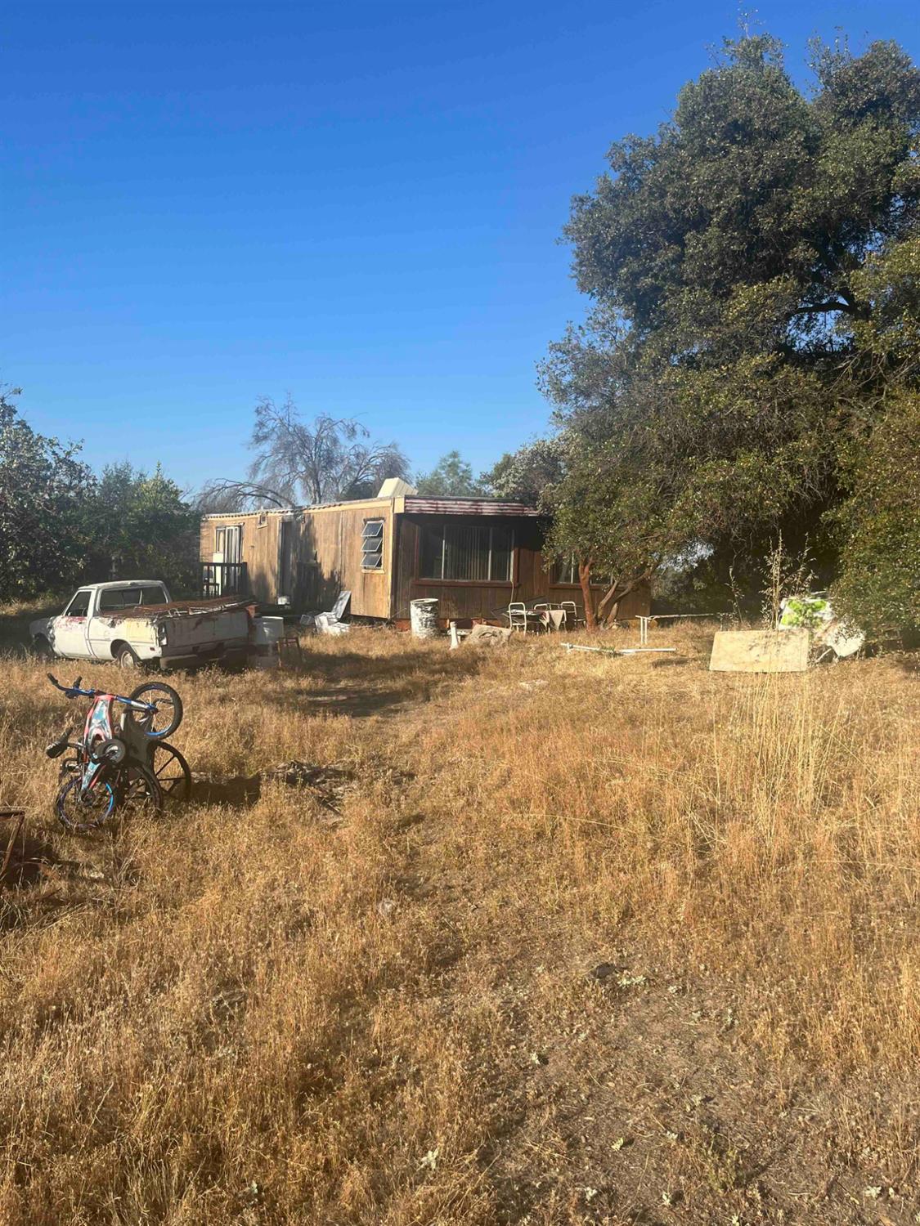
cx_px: 460
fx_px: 921
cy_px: 613
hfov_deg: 53.1
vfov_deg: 67.3
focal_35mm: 26
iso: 50
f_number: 1.6
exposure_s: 1/2632
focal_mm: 5.1
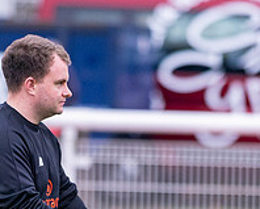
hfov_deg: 2.9
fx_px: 5055
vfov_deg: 2.4
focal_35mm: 656
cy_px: 271
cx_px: 174
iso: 640
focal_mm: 135
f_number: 1.8
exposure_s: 1/1250
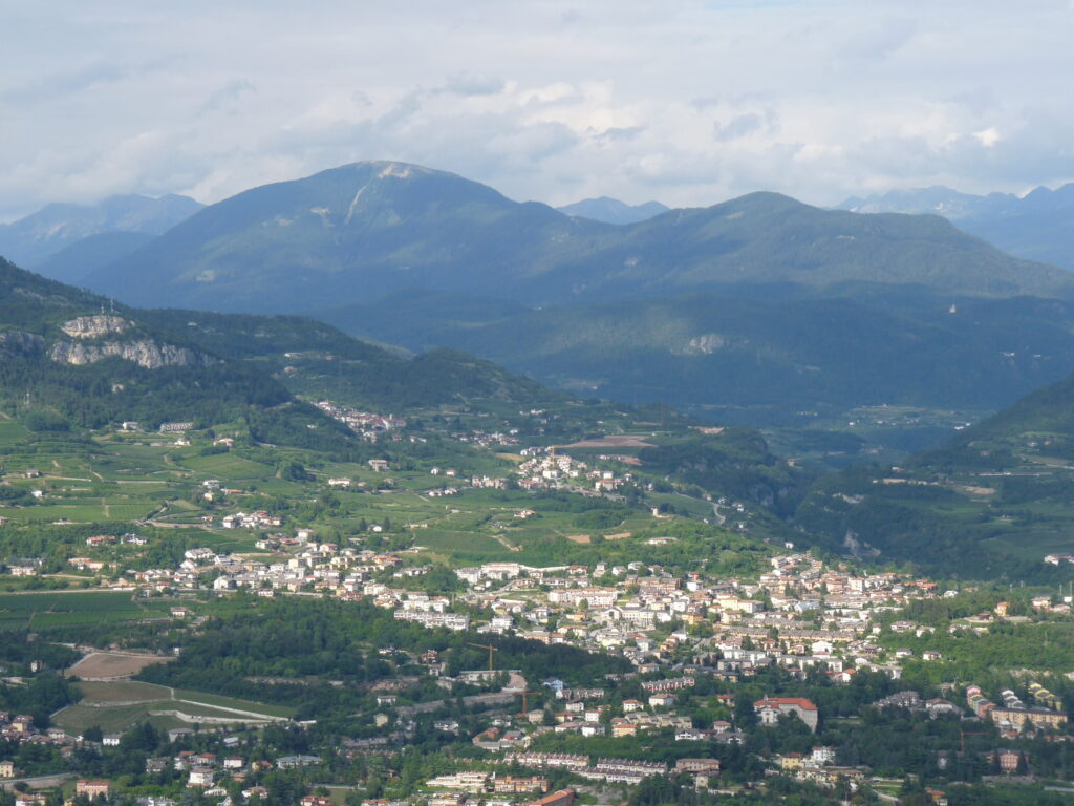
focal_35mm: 98
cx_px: 537
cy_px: 403
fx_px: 3041
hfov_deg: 20.0
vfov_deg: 15.1
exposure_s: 1/400
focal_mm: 17.4
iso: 100
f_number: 5.6
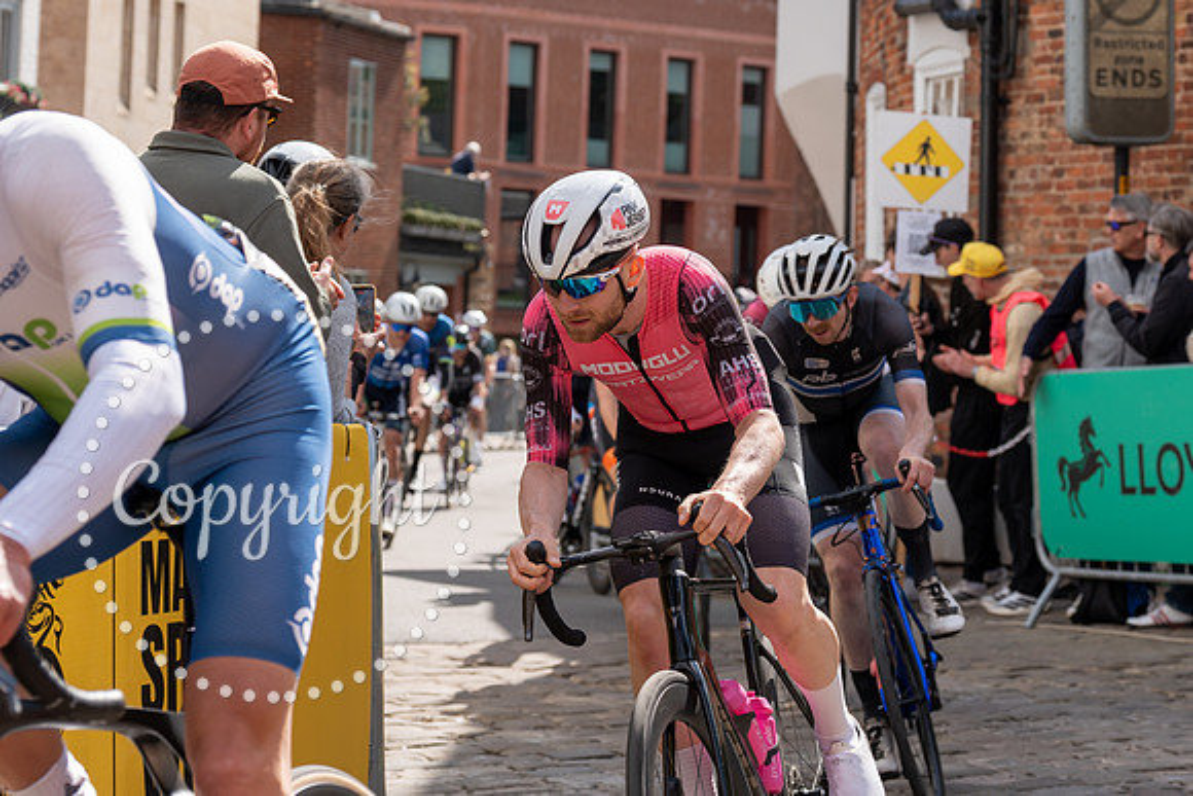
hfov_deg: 19.8
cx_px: 632
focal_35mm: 103
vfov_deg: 13.3
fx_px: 3416
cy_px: 210
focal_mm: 70
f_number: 5
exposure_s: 1/1000
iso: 200
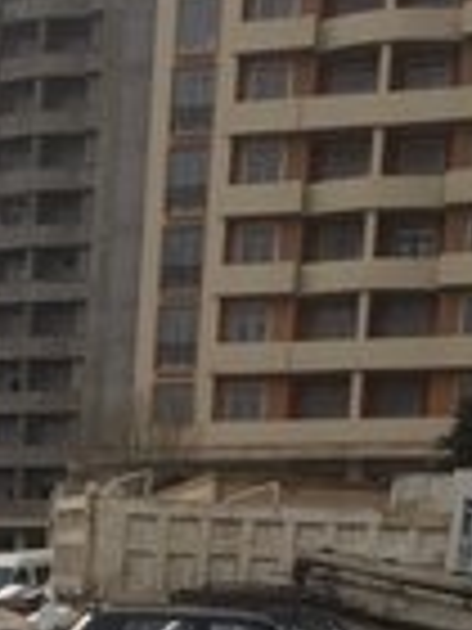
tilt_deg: -11.3
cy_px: 1053
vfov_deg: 16.6
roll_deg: -2.8
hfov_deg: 14.0
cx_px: -85
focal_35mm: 103
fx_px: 1873
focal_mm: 4.15
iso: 32
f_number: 2.2
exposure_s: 1/732
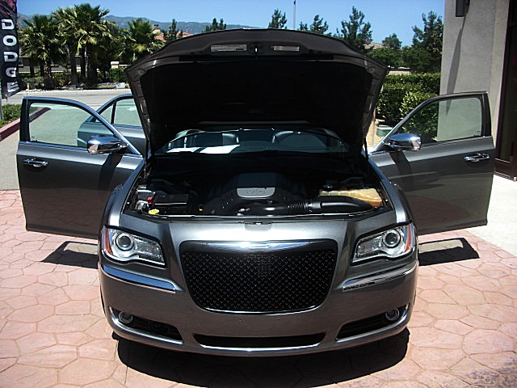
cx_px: 258
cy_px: 194
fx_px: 538
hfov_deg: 51.4
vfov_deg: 39.7
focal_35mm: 36
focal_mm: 6.3
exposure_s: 1/640
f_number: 2.8
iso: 50
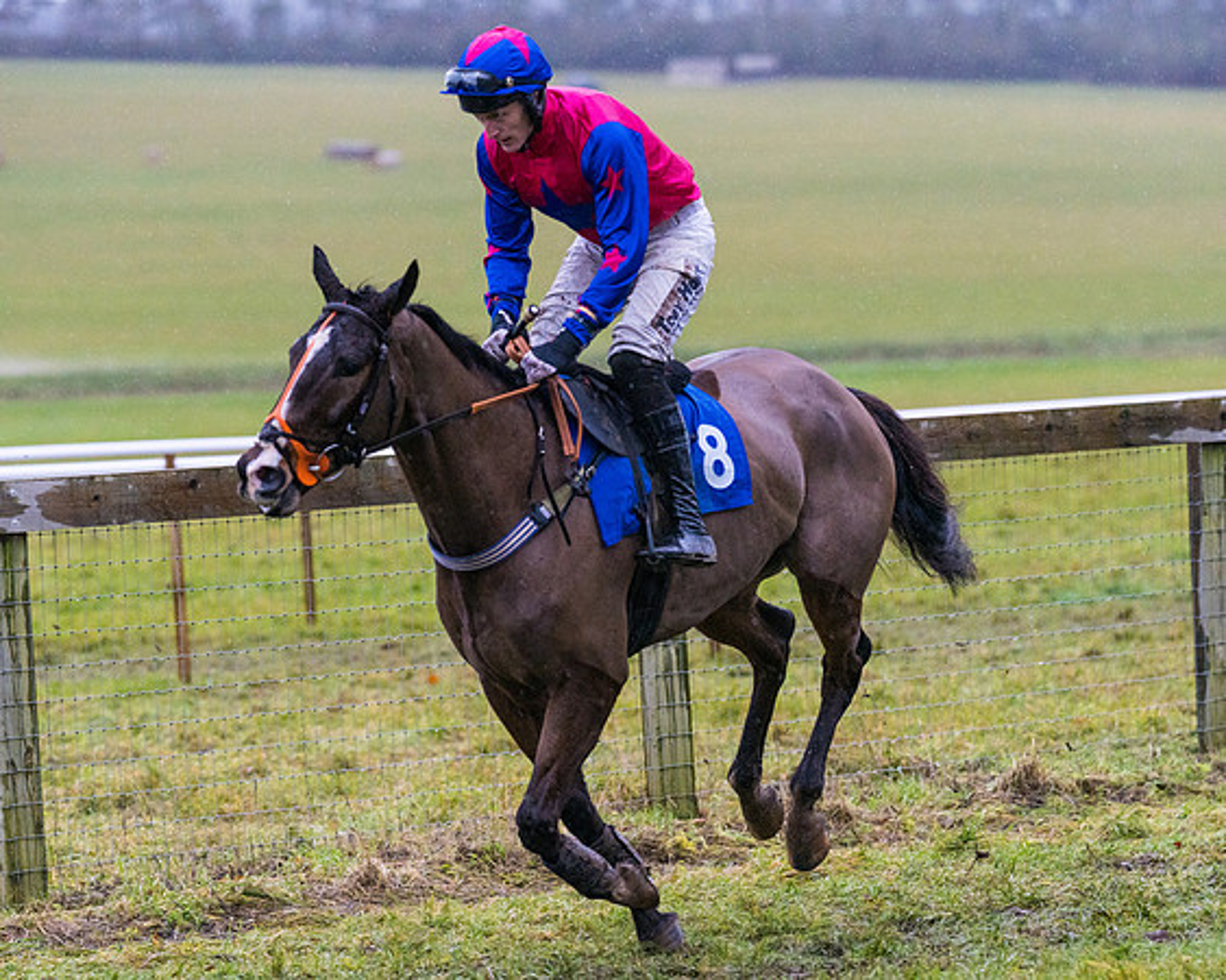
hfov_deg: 10.9
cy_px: 547
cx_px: 635
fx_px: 6435
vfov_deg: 8.7
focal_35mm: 177
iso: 2500
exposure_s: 1/2000
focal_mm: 135
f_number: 2.8
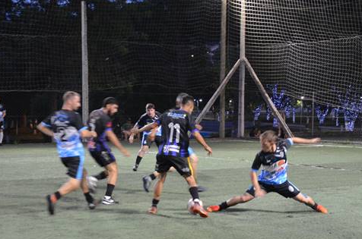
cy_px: 151
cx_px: 174
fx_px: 859
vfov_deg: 15.9
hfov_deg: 23.8
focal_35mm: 86
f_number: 4.8
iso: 1600
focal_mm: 45
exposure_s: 1/80
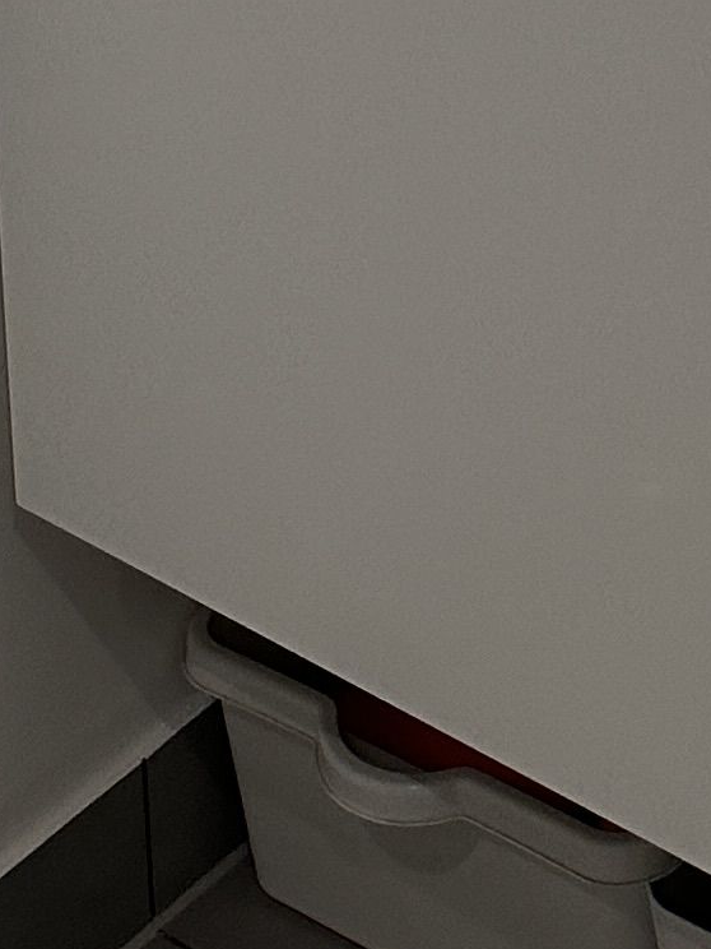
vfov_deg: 11.8
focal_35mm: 130
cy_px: -1440
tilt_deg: -6.1
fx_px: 3560
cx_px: 961
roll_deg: +0.6
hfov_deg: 11.1
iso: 125
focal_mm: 6.86
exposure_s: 1/100
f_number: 1.78
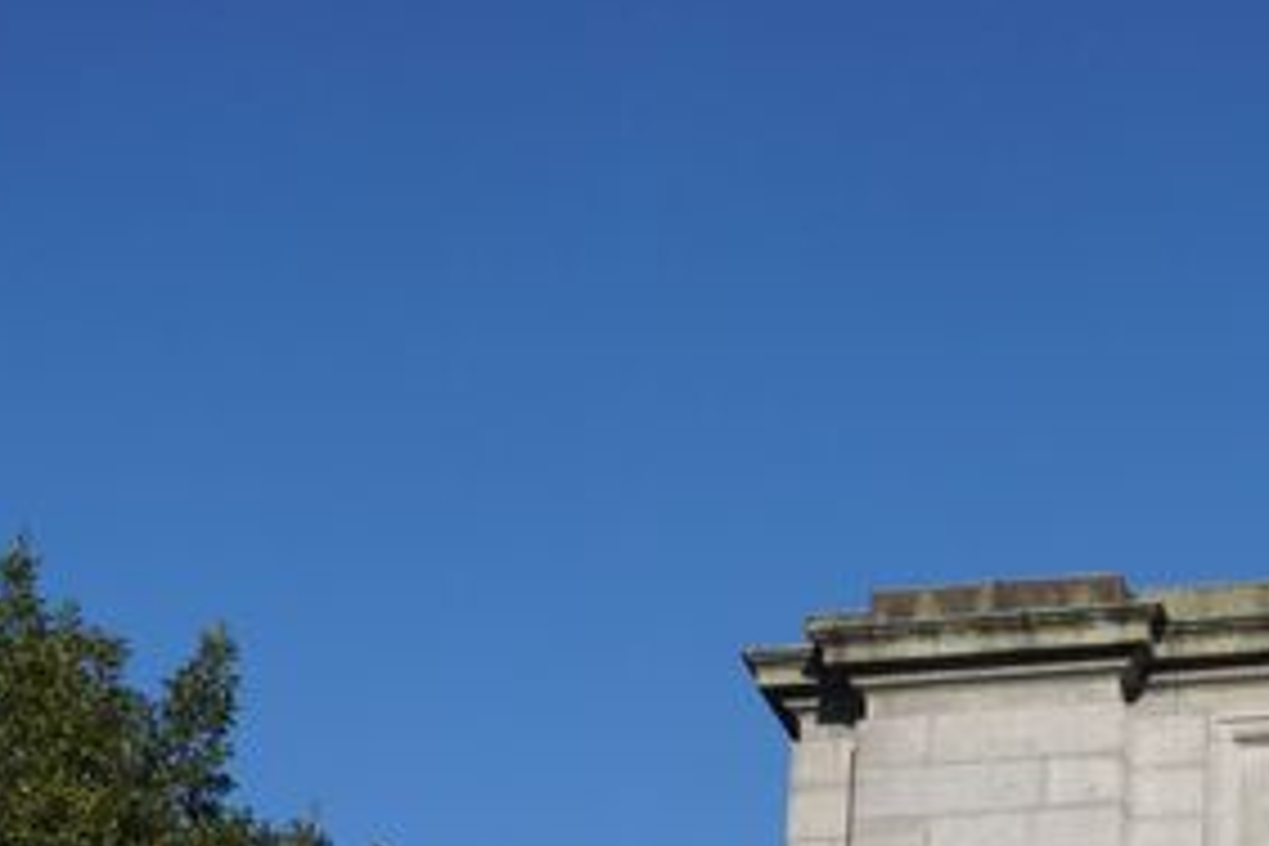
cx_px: 1017
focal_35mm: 89
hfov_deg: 22.5
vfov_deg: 14.8
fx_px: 3152
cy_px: 981
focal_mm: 21
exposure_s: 1/640
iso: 250
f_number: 10
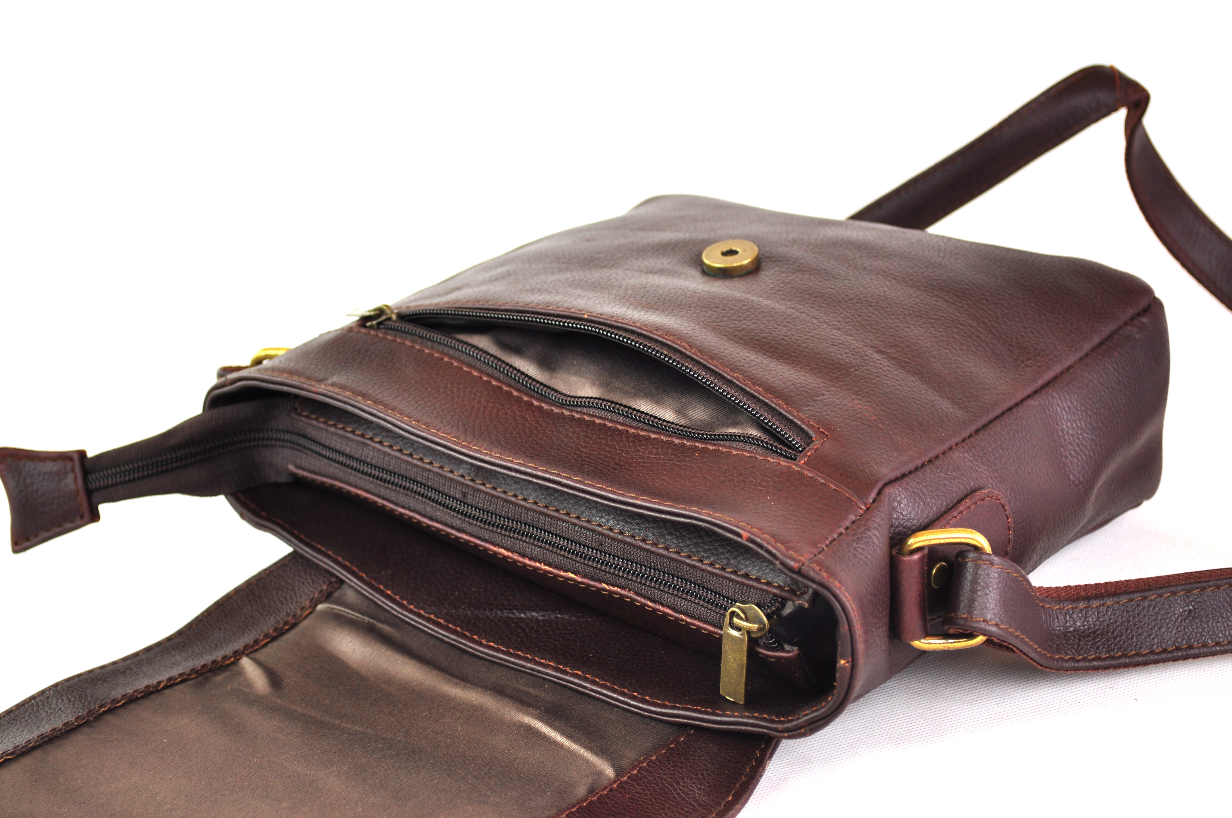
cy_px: 409
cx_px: 616
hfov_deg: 29.9
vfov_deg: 20.1
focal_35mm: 68
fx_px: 2307
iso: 125
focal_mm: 45
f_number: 5.6
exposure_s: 1/30
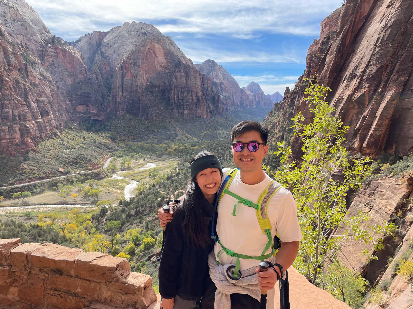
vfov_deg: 53.1
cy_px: 154
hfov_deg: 67.3
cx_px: 206
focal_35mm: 26
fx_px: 310
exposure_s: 1/1490
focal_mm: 4.2
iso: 32
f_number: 1.6
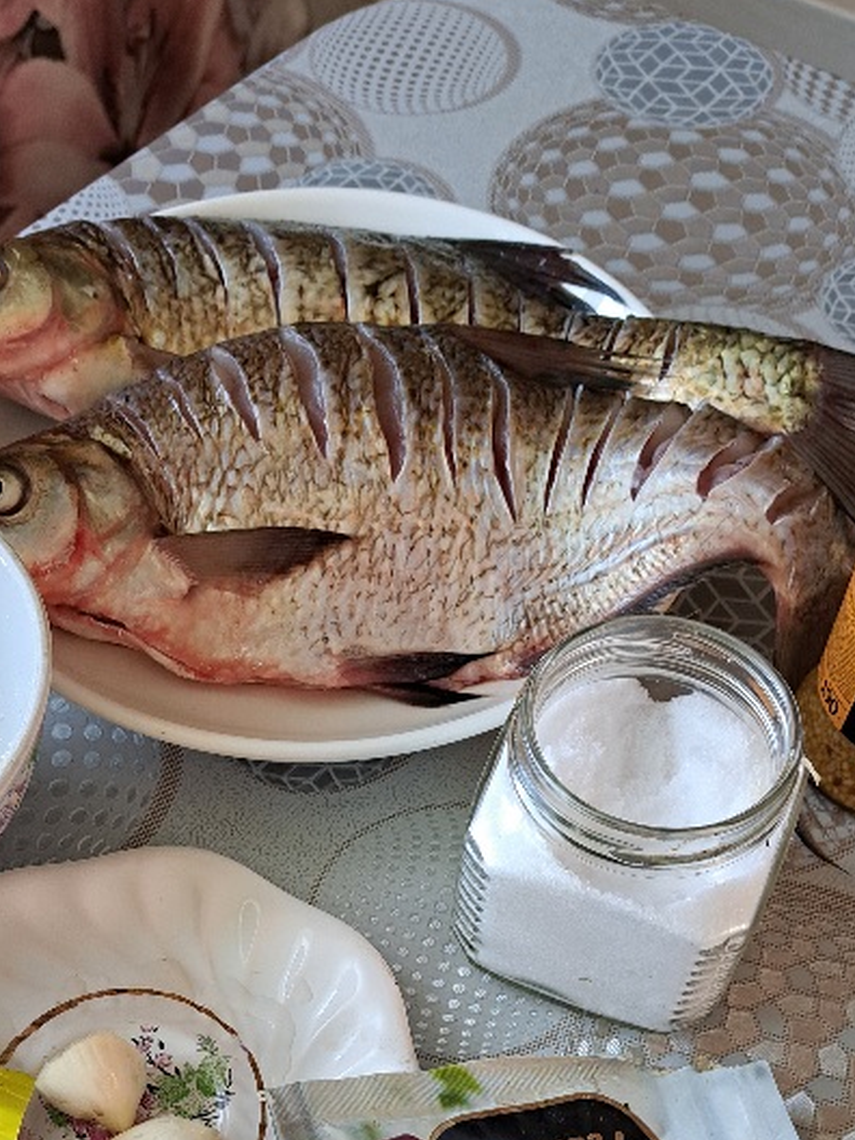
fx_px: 1383
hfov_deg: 34.1
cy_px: 905
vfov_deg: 42.8
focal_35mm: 42
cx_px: 312
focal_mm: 5.23
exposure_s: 1/50
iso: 125
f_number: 1.8
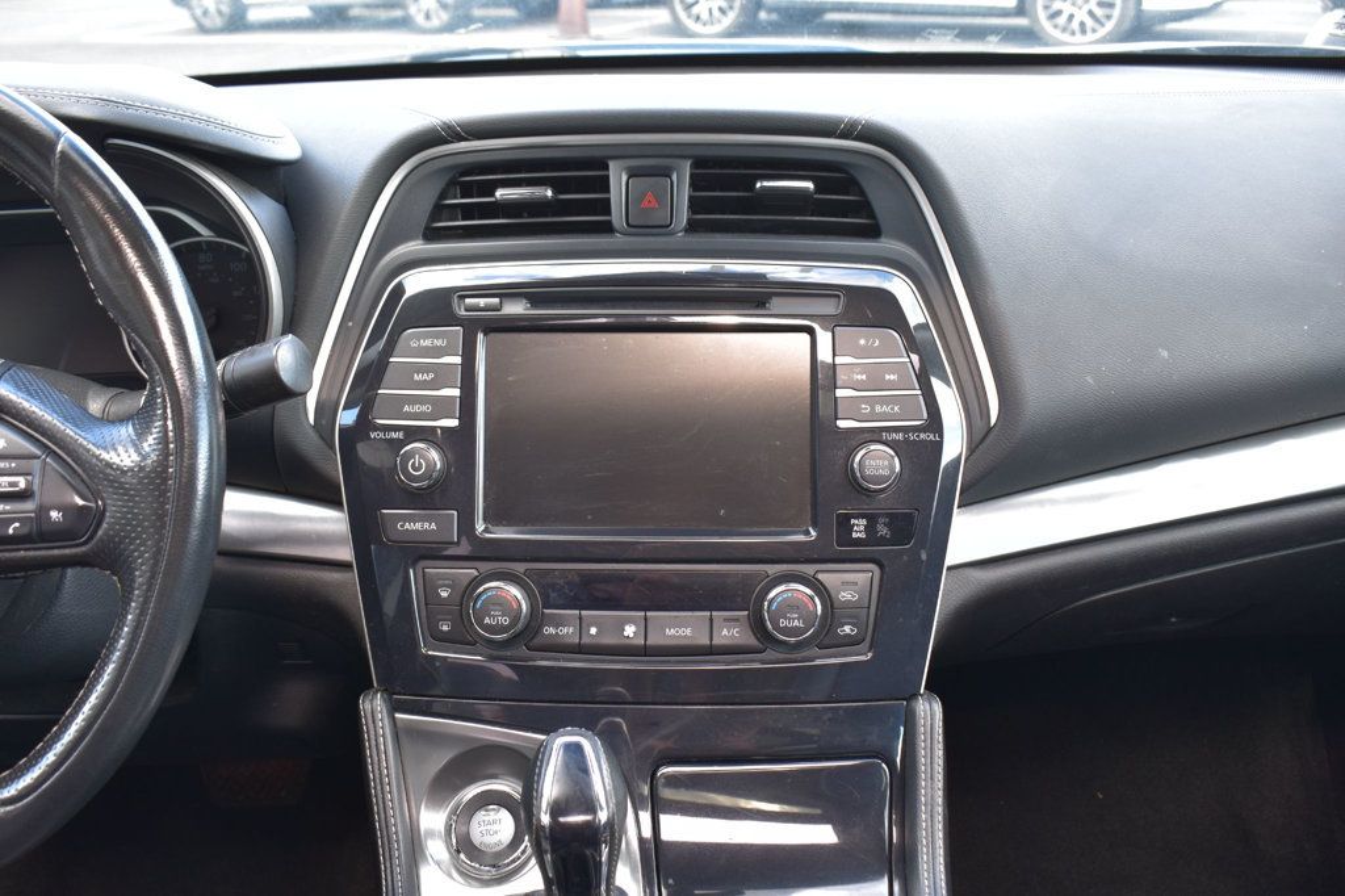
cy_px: 448
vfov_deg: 36.8
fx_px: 1344
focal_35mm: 36
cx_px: 672
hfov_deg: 53.1
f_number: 7.1
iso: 400
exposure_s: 1/30
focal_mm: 24
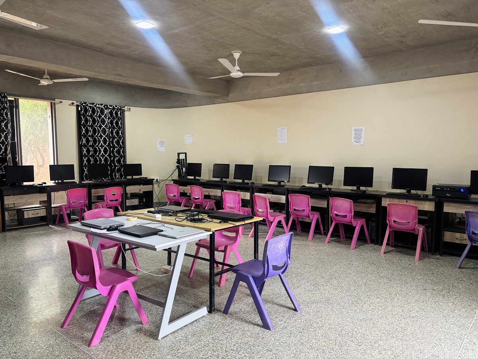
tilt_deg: -4.7
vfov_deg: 53.1
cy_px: 180
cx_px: 239
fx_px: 359
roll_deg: -0.4
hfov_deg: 67.3
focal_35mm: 26
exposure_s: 1/50
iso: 200
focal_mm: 5.96
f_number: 1.6
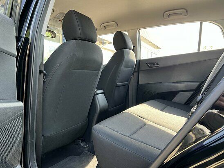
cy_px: 84
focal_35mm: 26
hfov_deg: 67.3
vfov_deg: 53.0
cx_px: 112
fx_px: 168
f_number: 1.5
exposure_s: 1/121
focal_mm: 5.7
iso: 32
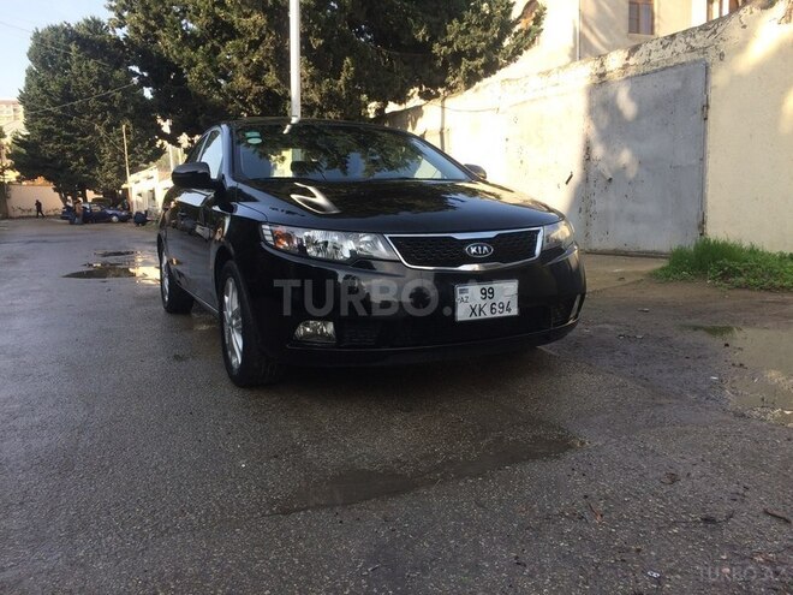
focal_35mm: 29
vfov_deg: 48.2
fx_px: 664
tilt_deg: -6.1
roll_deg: +0.9
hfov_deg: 61.7
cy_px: 298
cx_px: 396
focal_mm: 4.15
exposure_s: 1/595
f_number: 2.2
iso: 32
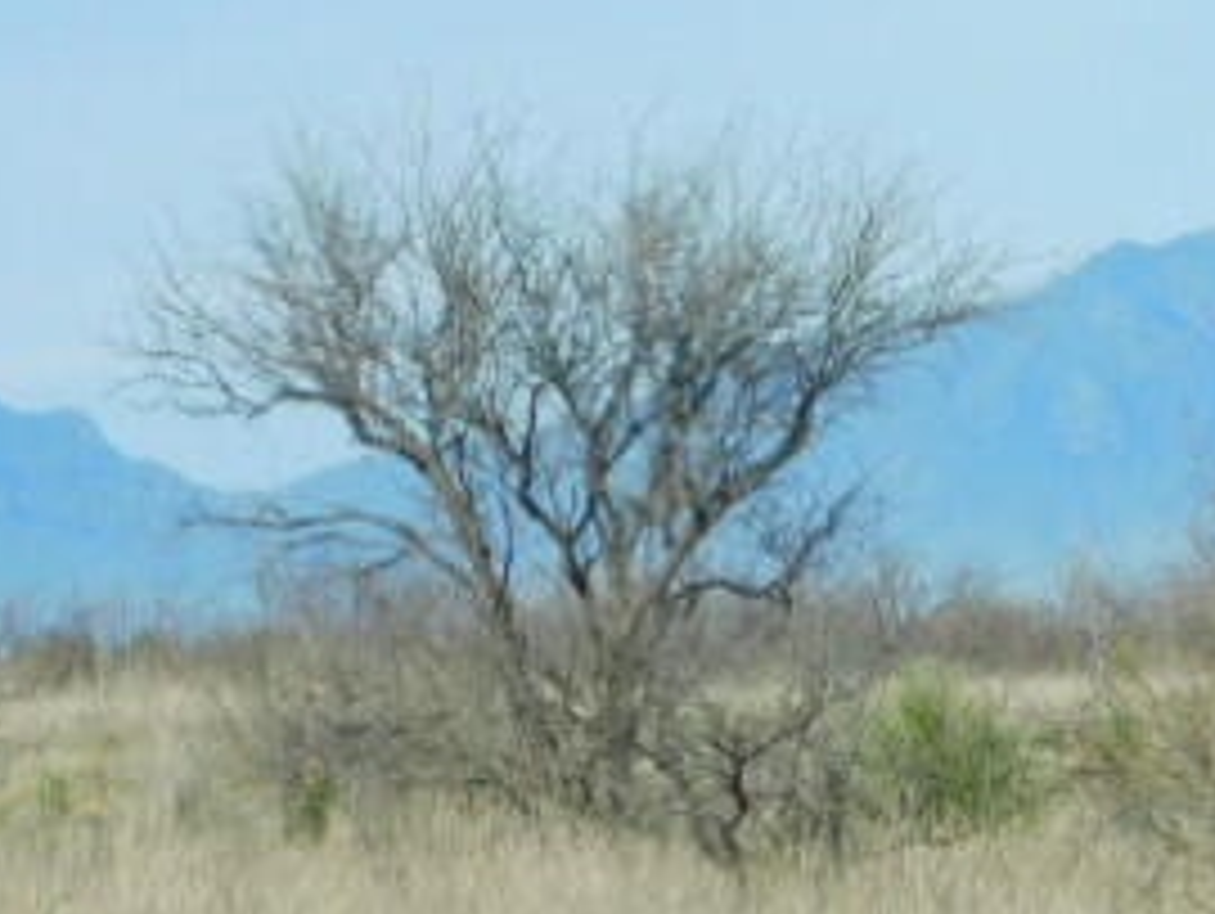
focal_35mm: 711
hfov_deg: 2.8
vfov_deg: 2.1
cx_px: 1404
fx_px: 24978
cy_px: 743
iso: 125
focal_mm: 53.7
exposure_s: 1/640
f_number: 5.5
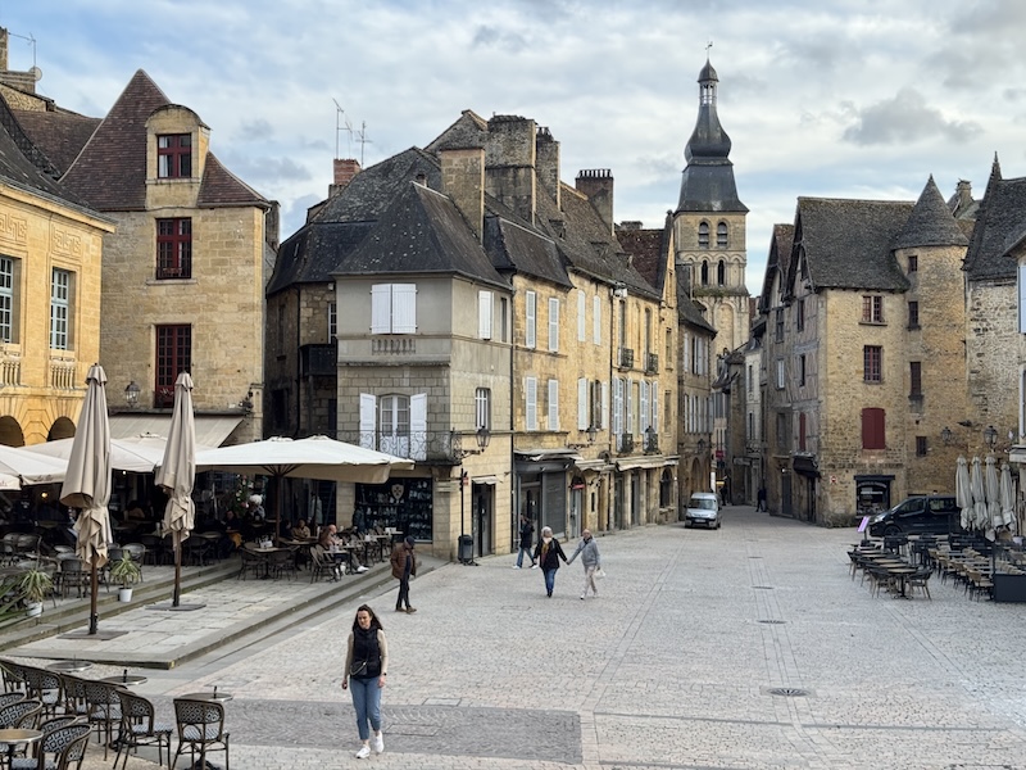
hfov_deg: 39.7
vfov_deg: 30.3
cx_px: 513
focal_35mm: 48
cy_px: 385
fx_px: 1423
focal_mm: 6.76
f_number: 1.78
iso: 50
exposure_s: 1/183
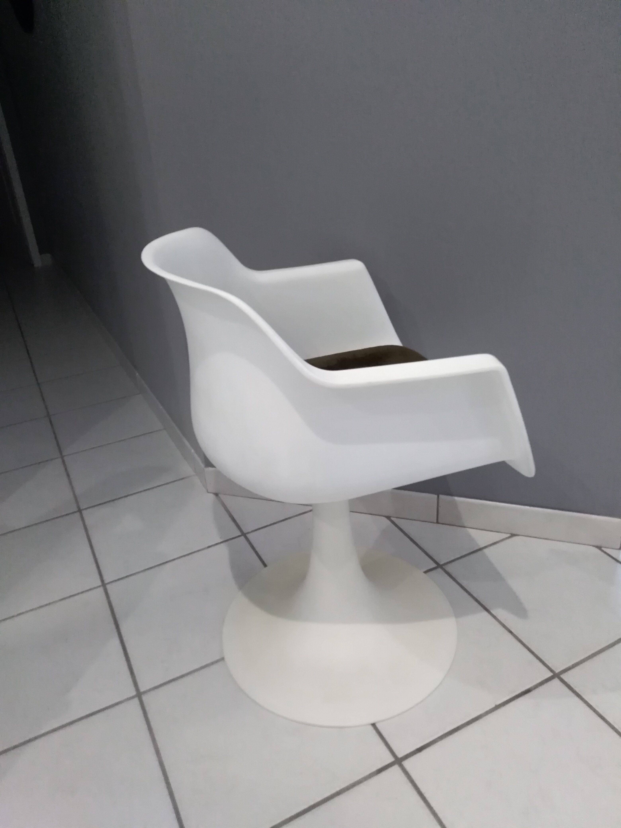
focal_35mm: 26
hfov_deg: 53.1
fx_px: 622
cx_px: 310
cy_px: 414
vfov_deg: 67.3
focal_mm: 3.54
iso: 857
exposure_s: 1/33.3
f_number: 2
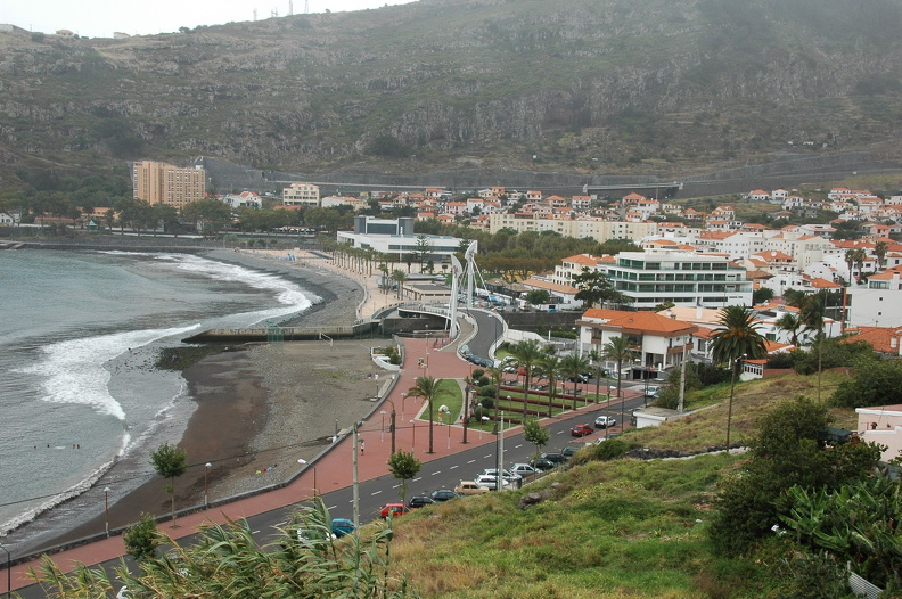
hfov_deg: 46.4
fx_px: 1051
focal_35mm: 42
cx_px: 451
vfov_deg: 31.8
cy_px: 300
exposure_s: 1/320
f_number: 9
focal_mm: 28
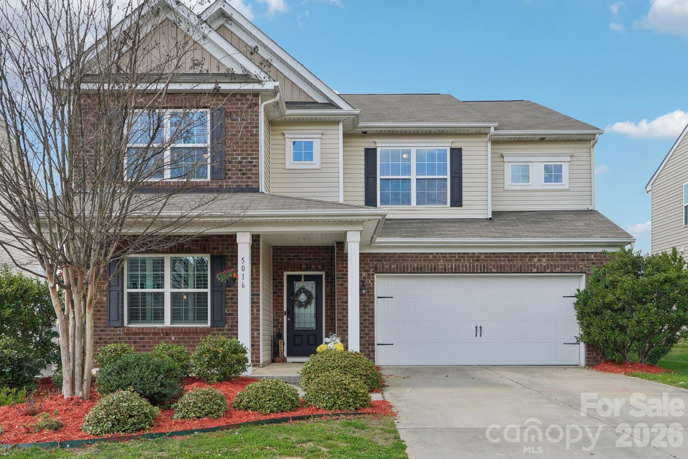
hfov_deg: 61.9
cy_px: 230
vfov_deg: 43.6
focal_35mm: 30
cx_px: 344
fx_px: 573
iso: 100
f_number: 8
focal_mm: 20
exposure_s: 1/60
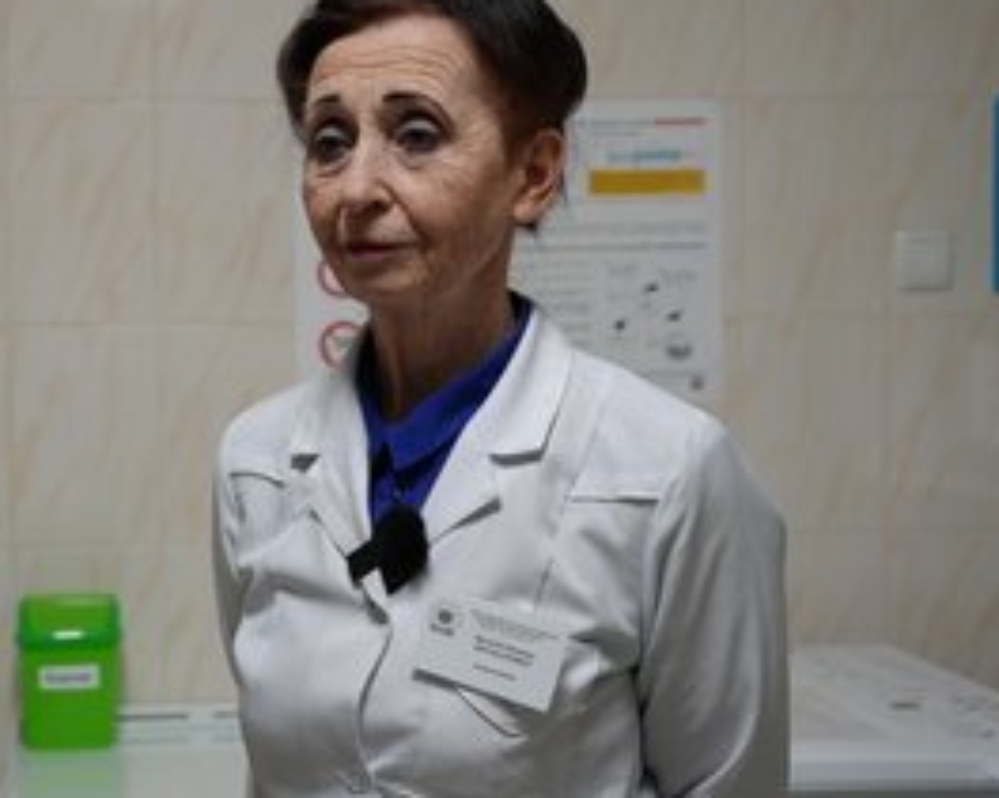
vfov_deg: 28.1
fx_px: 1596
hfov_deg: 34.1
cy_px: 403
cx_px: 261
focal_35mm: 54
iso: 1250
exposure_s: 1/160
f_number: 4
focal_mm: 38
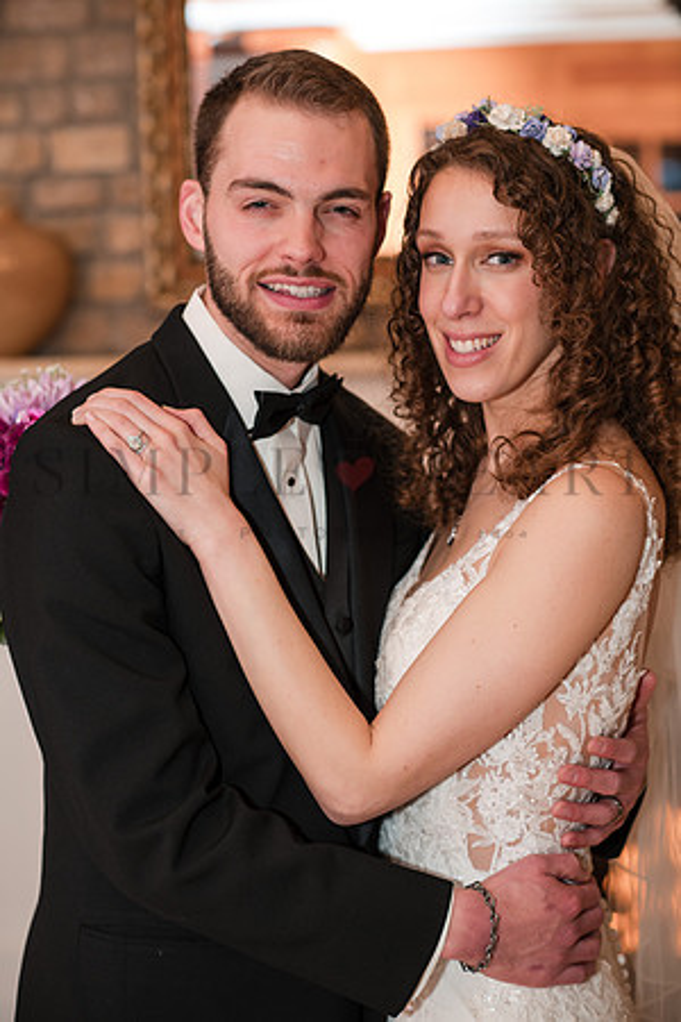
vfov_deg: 23.9
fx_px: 2412
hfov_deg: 16.1
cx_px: 340
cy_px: 511
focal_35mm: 85
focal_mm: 85
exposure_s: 1/125
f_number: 3.5
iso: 400
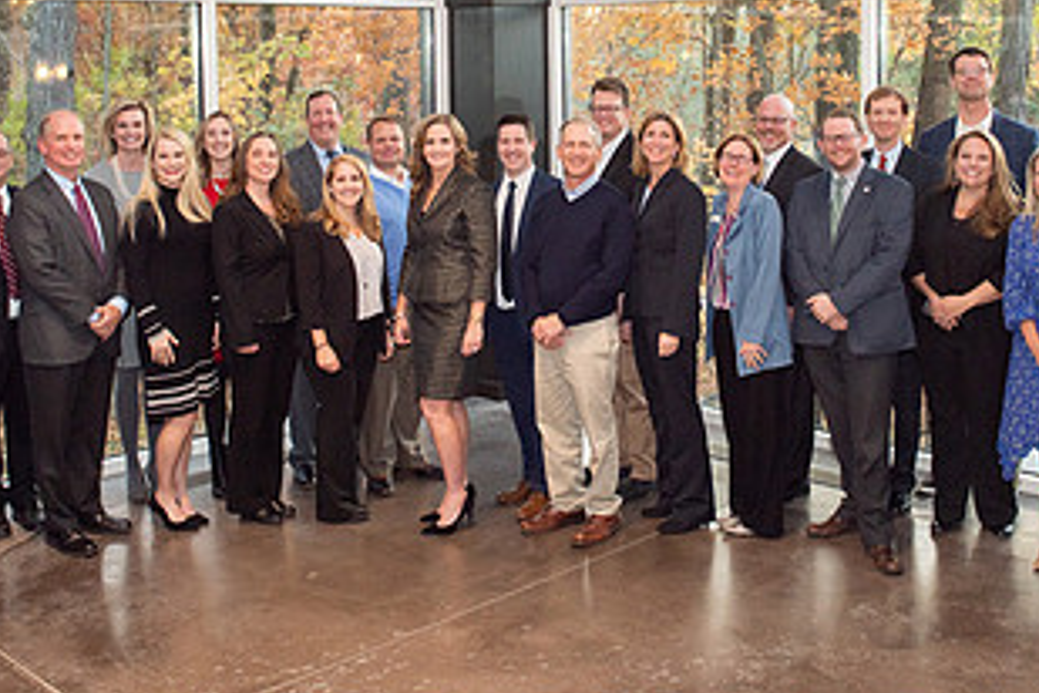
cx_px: 582
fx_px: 1299
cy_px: 146
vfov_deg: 29.2
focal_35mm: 45
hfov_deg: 43.5
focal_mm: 24
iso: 500
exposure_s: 1/250
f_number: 4
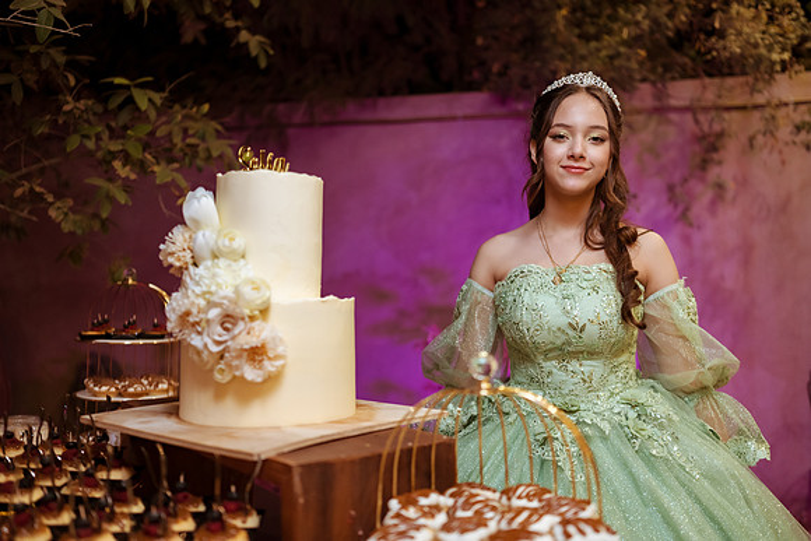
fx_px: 789
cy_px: 270
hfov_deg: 54.4
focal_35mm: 35
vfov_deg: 37.9
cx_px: 406
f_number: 1.8
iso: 1600
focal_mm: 35
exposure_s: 1/100
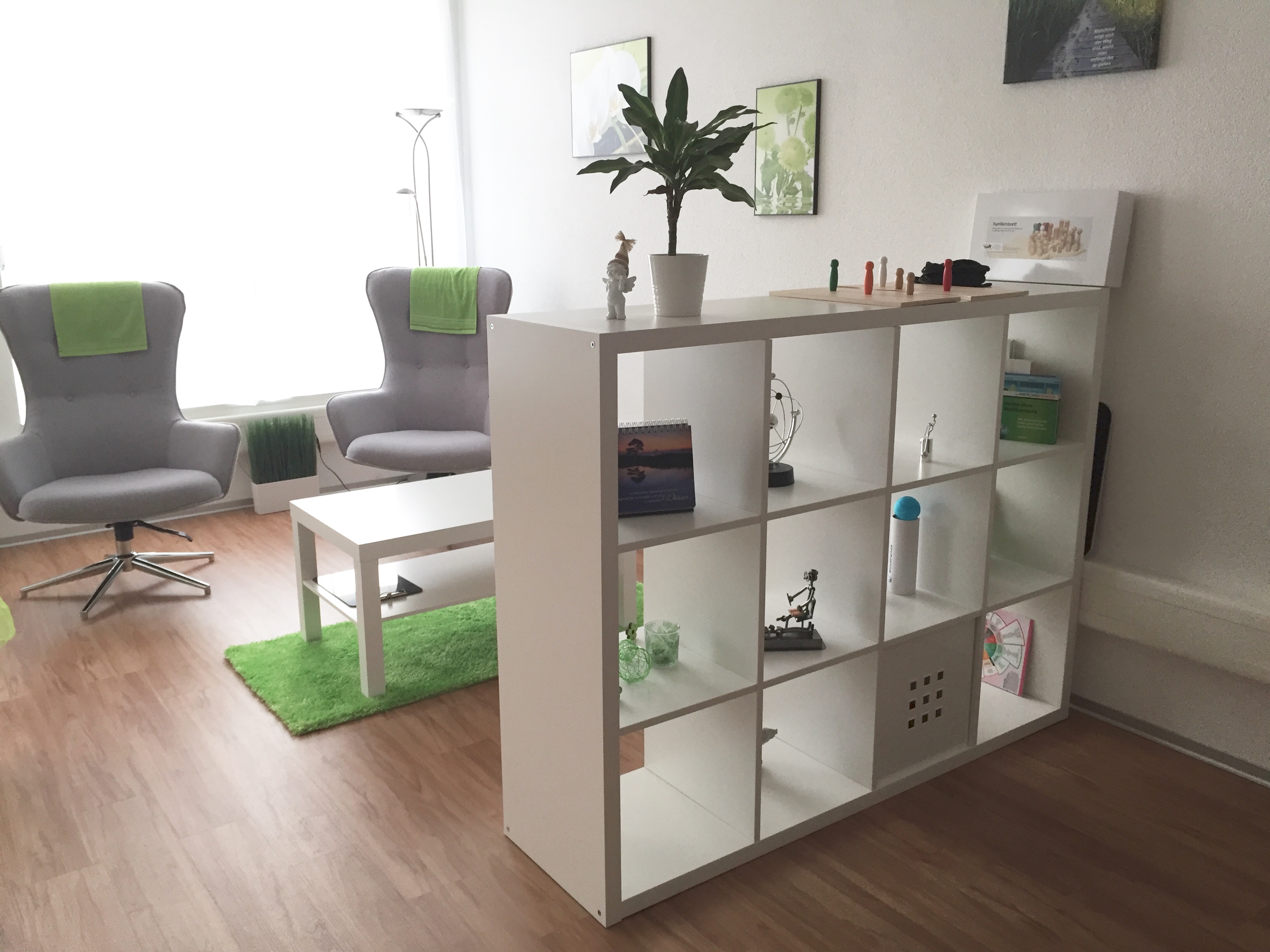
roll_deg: +0.0
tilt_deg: -12.3
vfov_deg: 48.2
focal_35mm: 29
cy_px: 476
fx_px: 1064
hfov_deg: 61.7
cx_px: 635
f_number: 2.2
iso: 64
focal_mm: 4.15
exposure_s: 1/33
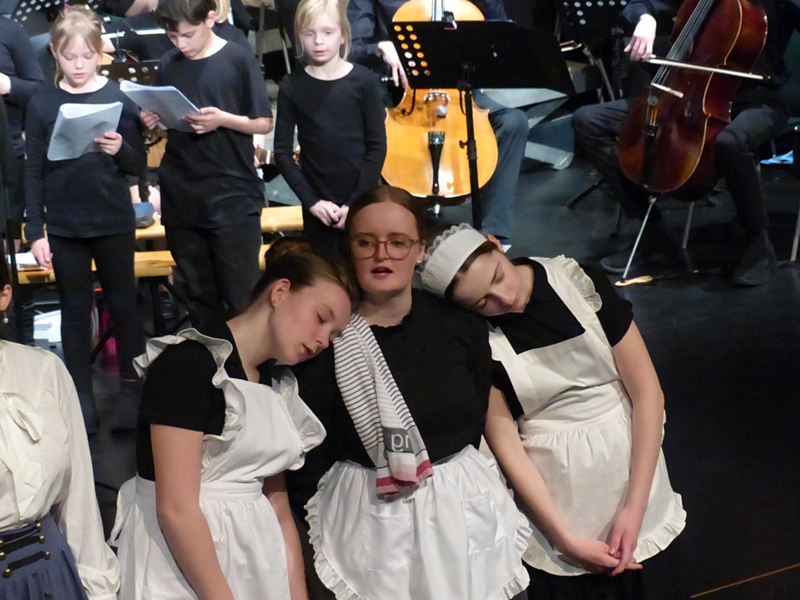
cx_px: 400
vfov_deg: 8.2
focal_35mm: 181
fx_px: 4183
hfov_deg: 10.9
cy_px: 300
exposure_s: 1/80
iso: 1600
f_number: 2.8
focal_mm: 32.5
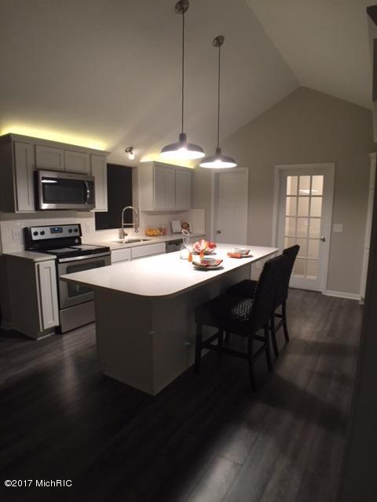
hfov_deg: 48.2
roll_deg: -0.3
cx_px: 188
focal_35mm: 29
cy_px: 251
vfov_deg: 61.7
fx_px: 421
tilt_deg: -7.5
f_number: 2.2
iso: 125
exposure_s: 1/30
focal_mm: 4.15
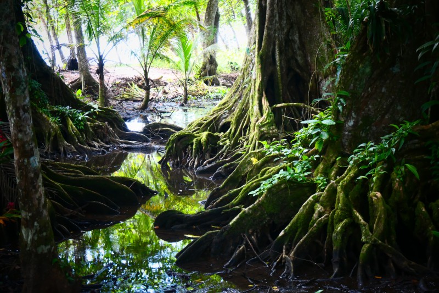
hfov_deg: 31.0
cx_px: 220
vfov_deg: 20.9
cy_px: 146
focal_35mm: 65
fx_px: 792
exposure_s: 1/80
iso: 640
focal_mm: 23.6
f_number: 4.6
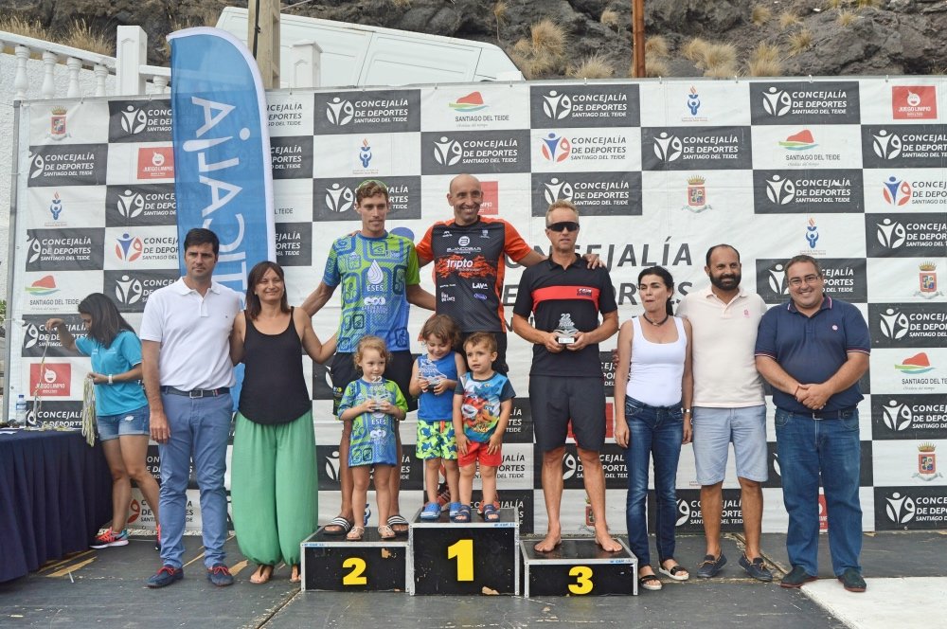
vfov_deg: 39.9
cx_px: 474
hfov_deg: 57.3
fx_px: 867
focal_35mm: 33
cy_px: 314
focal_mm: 22
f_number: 5.6
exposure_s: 1/125
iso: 200
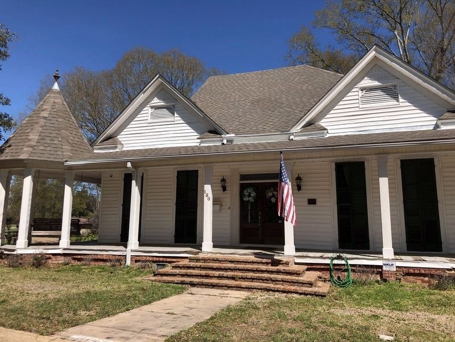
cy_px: 171
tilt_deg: +10.0
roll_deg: -1.0
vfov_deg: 49.7
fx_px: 368
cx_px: 228
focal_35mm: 28
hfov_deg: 63.4
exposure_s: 1/2315
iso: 20
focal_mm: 4
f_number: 1.8
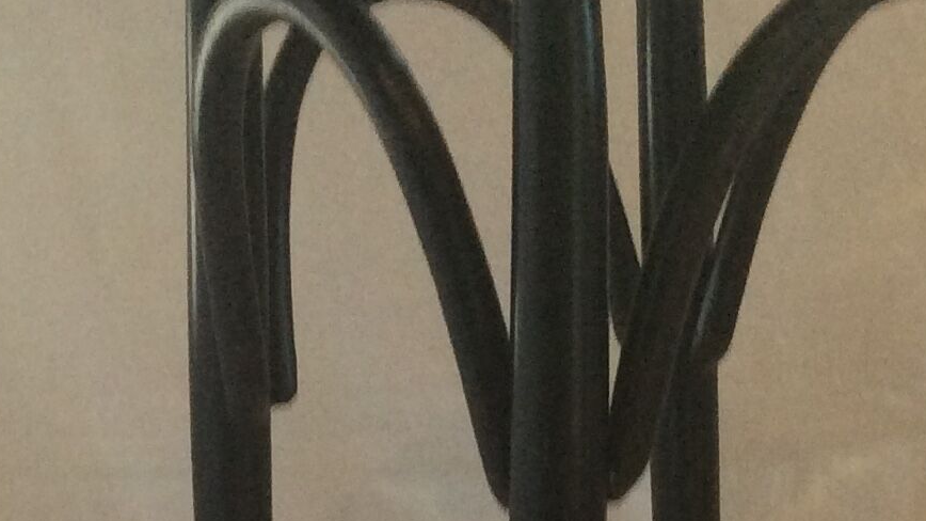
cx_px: 480
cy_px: 843
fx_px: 2553
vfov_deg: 11.1
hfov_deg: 20.6
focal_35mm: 104
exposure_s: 1/25
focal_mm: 3.3
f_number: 2.4
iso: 125
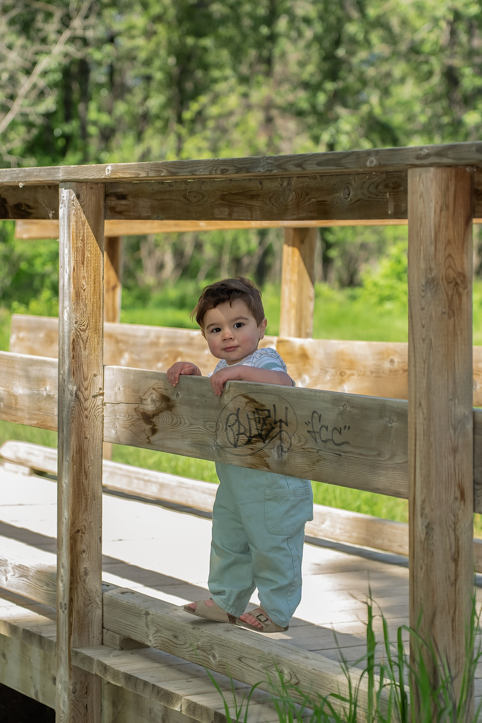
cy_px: 362
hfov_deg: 22.6
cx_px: 241
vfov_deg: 33.4
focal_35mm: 60
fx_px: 1205
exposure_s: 1/320
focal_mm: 60
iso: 64
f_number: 2.8
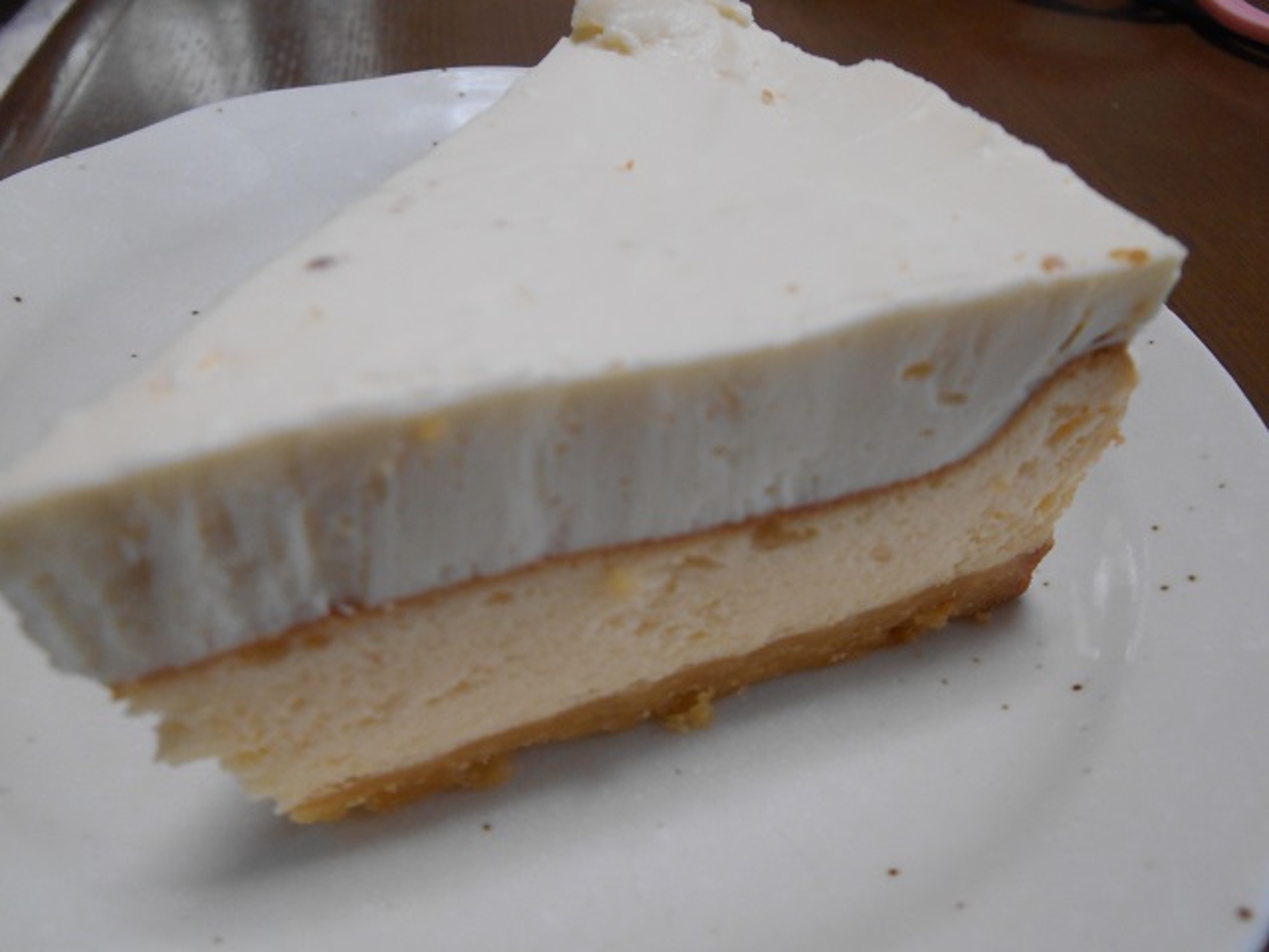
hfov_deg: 67.3
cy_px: 476
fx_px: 953
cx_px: 634
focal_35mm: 26
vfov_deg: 53.1
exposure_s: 1/30
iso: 180
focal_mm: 4.7
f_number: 3.4
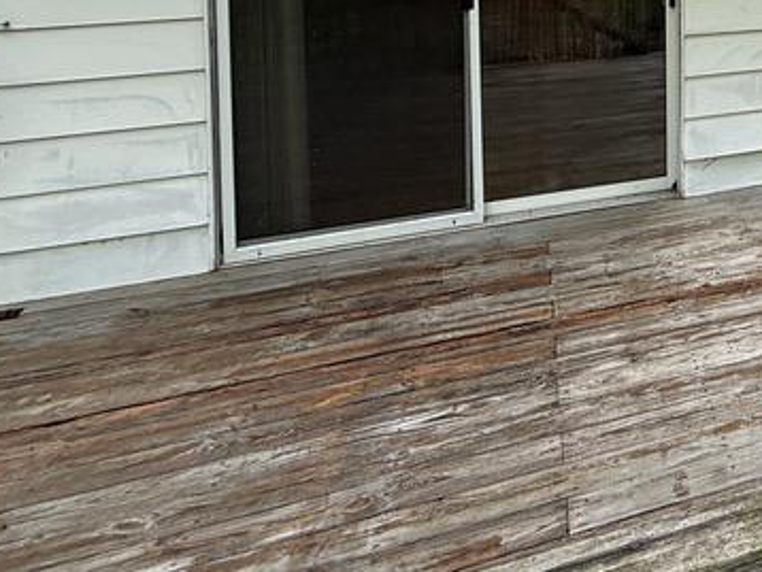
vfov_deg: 30.7
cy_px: -106
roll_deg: +0.1
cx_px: 960
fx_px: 881
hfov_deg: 34.8
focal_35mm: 40
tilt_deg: -0.5
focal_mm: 2.22
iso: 50
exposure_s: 1/99
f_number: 2.2
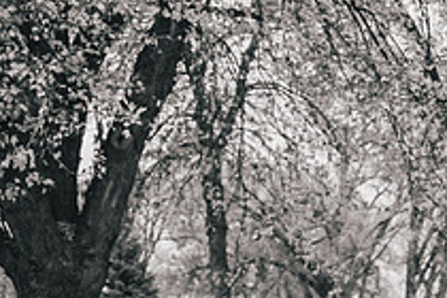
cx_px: 592
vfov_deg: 8.4
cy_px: 137
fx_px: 2024
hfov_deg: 12.2
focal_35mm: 163
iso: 400
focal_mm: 59
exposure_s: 1/800
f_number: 6.3
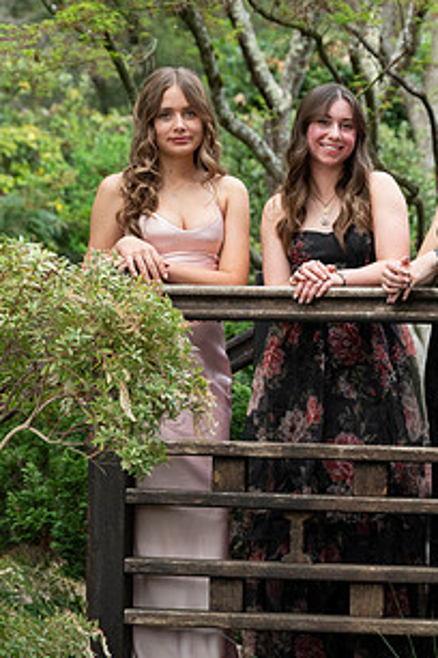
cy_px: 282
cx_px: 303
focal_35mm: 169
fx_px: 3084
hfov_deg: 8.1
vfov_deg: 12.2
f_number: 6.3
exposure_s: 1/640
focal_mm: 115
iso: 1250
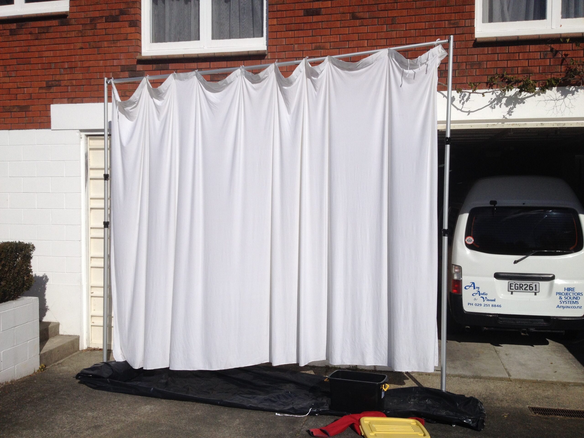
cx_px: 292
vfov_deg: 40.7
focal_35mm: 35
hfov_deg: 52.6
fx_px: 590
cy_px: 219
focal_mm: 4.28
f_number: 2.4
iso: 50
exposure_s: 1/6135
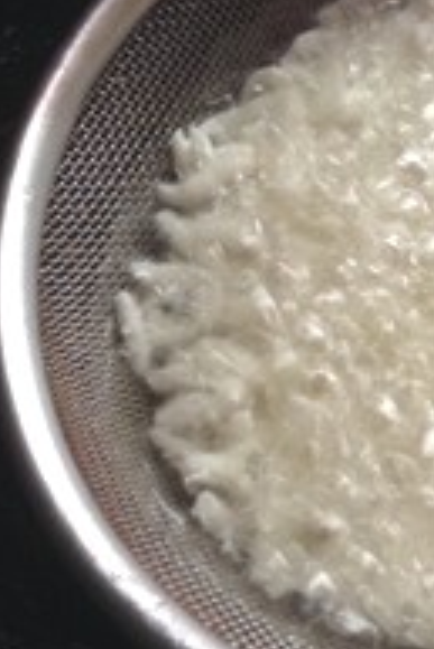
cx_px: 535
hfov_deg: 18.2
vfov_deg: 28.4
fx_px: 1282
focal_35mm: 71
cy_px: 311
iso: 80
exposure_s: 1/24
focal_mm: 3.3
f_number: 2.4
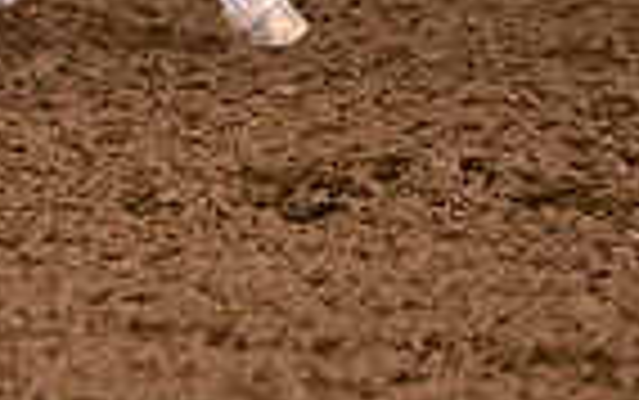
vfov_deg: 1.6
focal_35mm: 834
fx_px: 14535
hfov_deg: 2.5
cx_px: -207
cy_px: -443
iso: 1250
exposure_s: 1/200
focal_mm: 200
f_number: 3.2
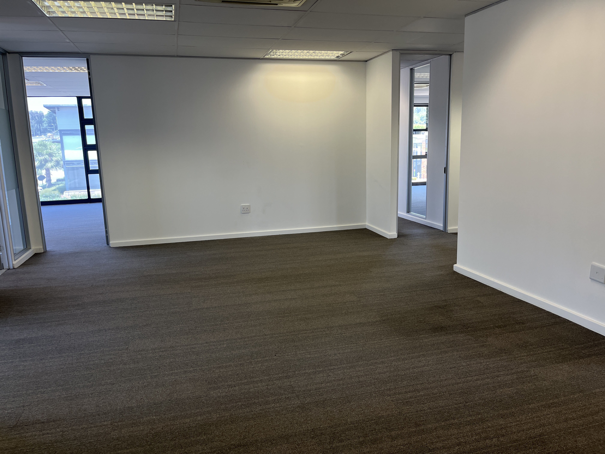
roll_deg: +0.7
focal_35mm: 26
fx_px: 454
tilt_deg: -10.7
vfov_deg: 53.1
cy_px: 227
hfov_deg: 67.3
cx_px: 302
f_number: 1.6
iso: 64
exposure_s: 1/100
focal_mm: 5.1
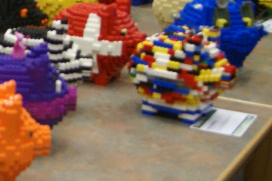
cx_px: -66
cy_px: 23
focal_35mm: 149
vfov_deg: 9.2
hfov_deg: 13.4
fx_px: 1126
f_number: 4
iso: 400
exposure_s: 1/20
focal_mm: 28
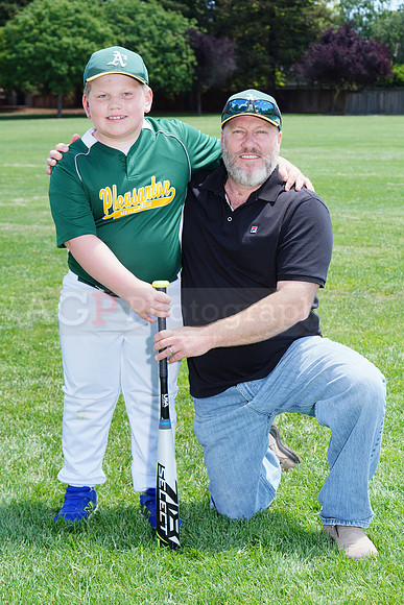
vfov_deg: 24.2
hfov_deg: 16.3
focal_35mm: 84
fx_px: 1413
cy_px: 302
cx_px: 202
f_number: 9
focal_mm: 84
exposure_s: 1/200
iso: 200
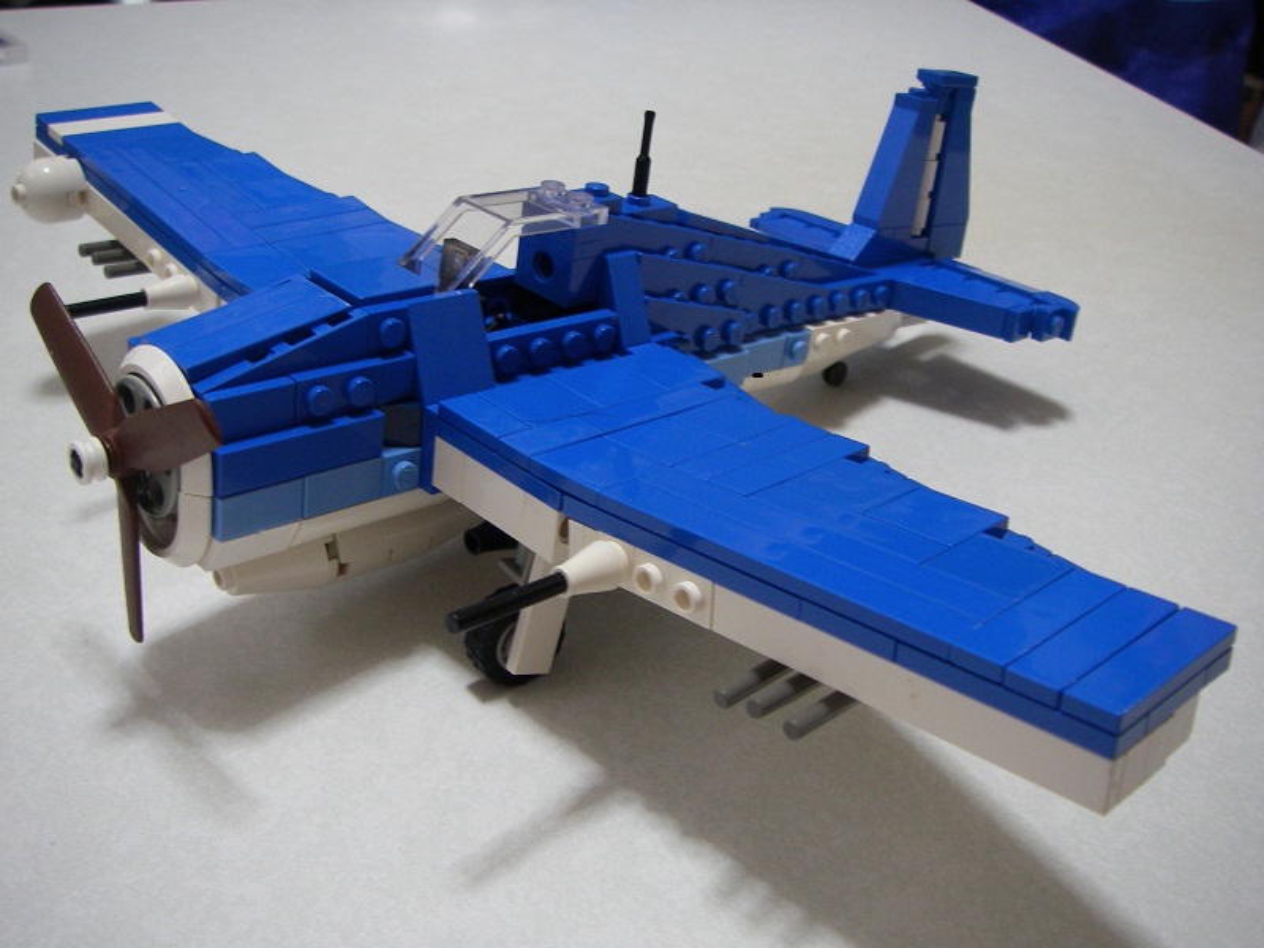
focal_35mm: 38
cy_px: 474
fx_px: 1388
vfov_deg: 37.7
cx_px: 632
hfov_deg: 49.0
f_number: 3.3
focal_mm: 6.3
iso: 160
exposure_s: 1/8
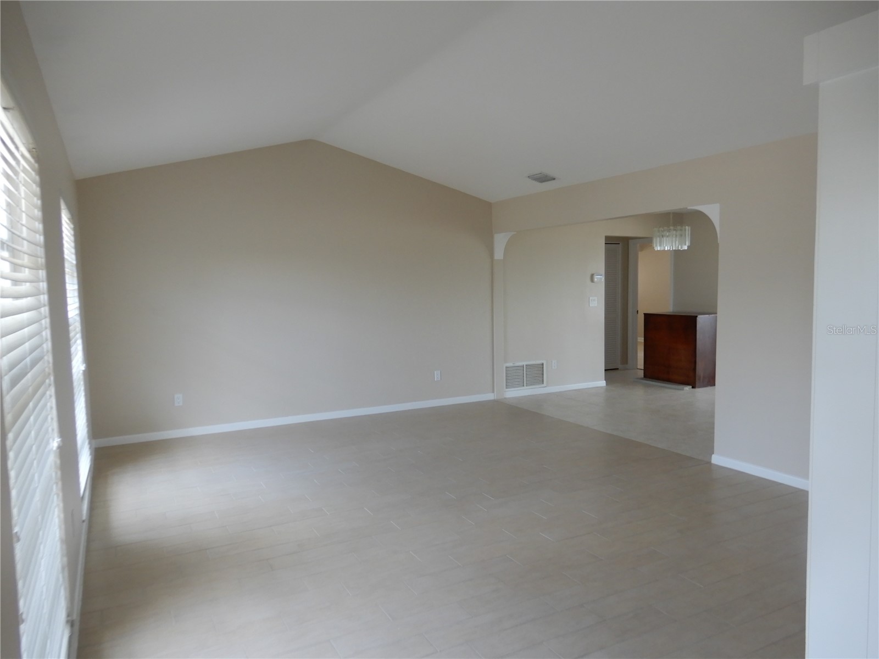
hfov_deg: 71.6
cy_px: 330
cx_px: 440
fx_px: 609
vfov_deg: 56.8
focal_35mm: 24
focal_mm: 4.3
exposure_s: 1/30
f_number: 3.4
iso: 160
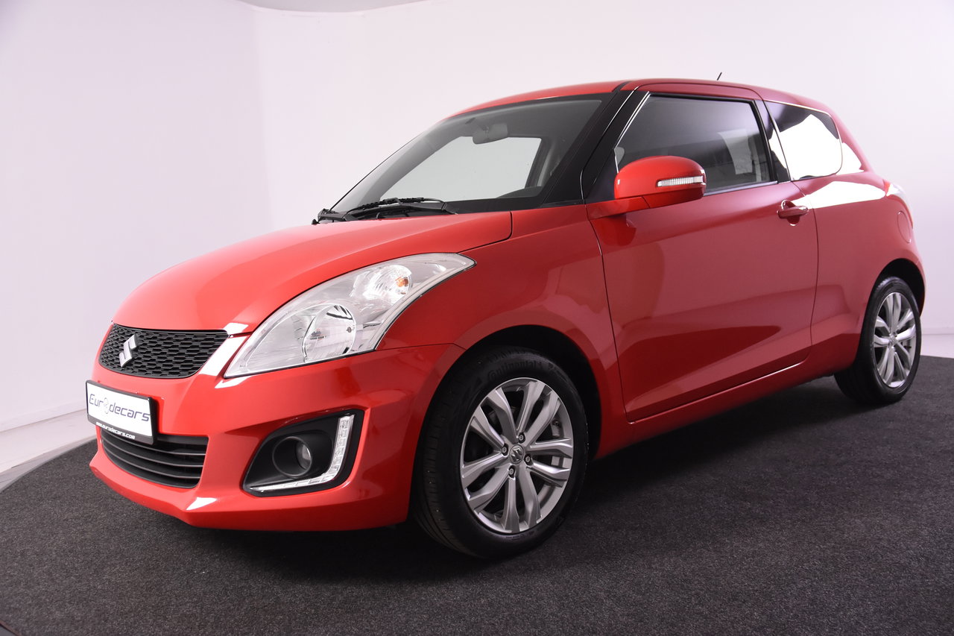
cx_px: 477
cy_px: 318
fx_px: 954
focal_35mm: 36
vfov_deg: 36.9
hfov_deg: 53.1
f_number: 4.5
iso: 1600
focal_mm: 24
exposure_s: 1/80
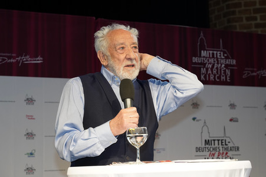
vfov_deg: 18.2
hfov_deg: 27.0
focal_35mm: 75
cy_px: 88
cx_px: 133
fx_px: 554
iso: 1250
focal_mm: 75
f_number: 6.3
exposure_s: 1/125
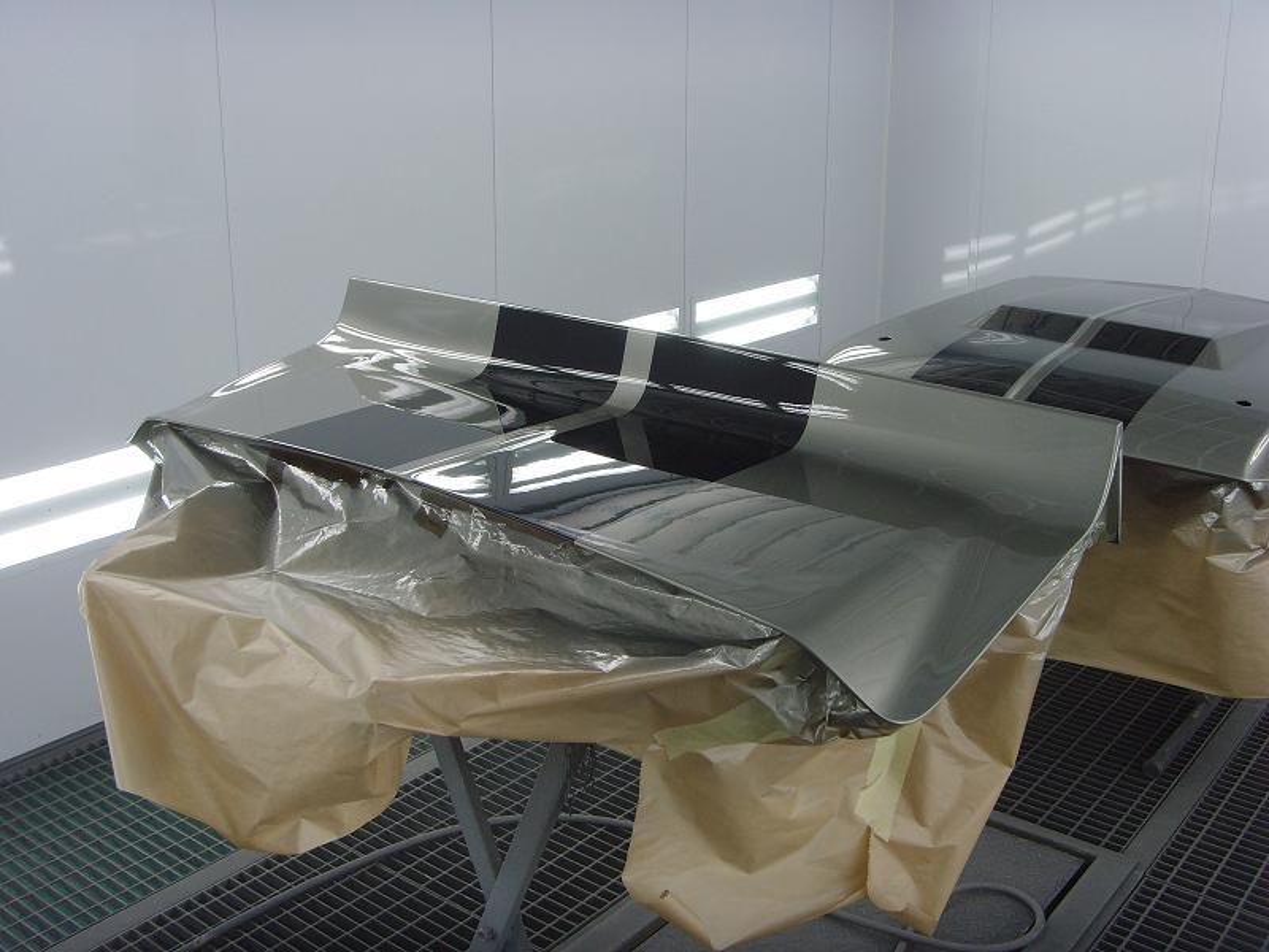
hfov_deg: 47.9
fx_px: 1430
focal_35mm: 39
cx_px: 634
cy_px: 476
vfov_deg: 36.8
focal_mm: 6.6
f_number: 3.5
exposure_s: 1/90
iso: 100
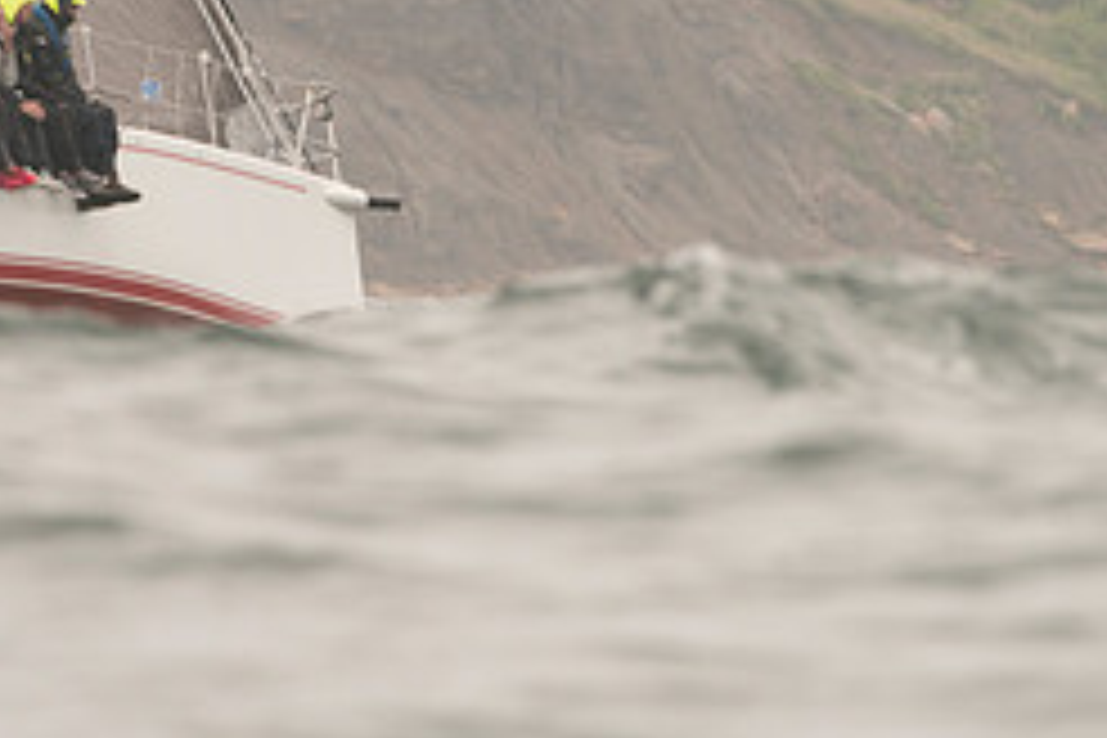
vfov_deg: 1.5
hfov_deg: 2.2
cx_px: 360
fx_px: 29026
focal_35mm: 944
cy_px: 209
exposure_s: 1/800
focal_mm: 400
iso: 400
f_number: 8
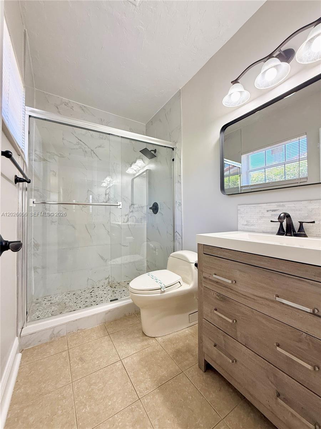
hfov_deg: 85.7
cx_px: 160
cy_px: 214
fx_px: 173
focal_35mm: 14
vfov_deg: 102.1
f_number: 2.2
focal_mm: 2.22
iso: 160
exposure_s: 1/99
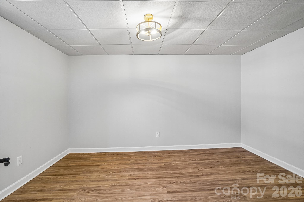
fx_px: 127
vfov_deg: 77.3
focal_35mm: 15
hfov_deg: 100.4
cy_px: 101
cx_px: 152
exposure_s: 1/6
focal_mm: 10
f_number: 8
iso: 400
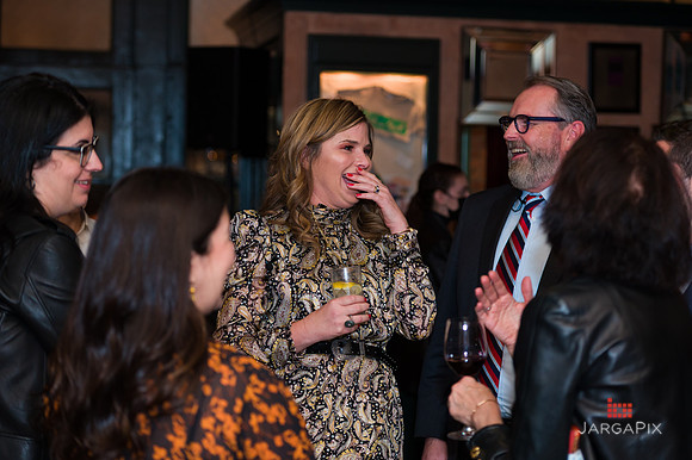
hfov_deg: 27.0
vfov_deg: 18.2
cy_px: 230
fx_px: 1441
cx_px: 346
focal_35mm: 75
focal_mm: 75
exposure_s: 1/125
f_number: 3.2
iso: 1600
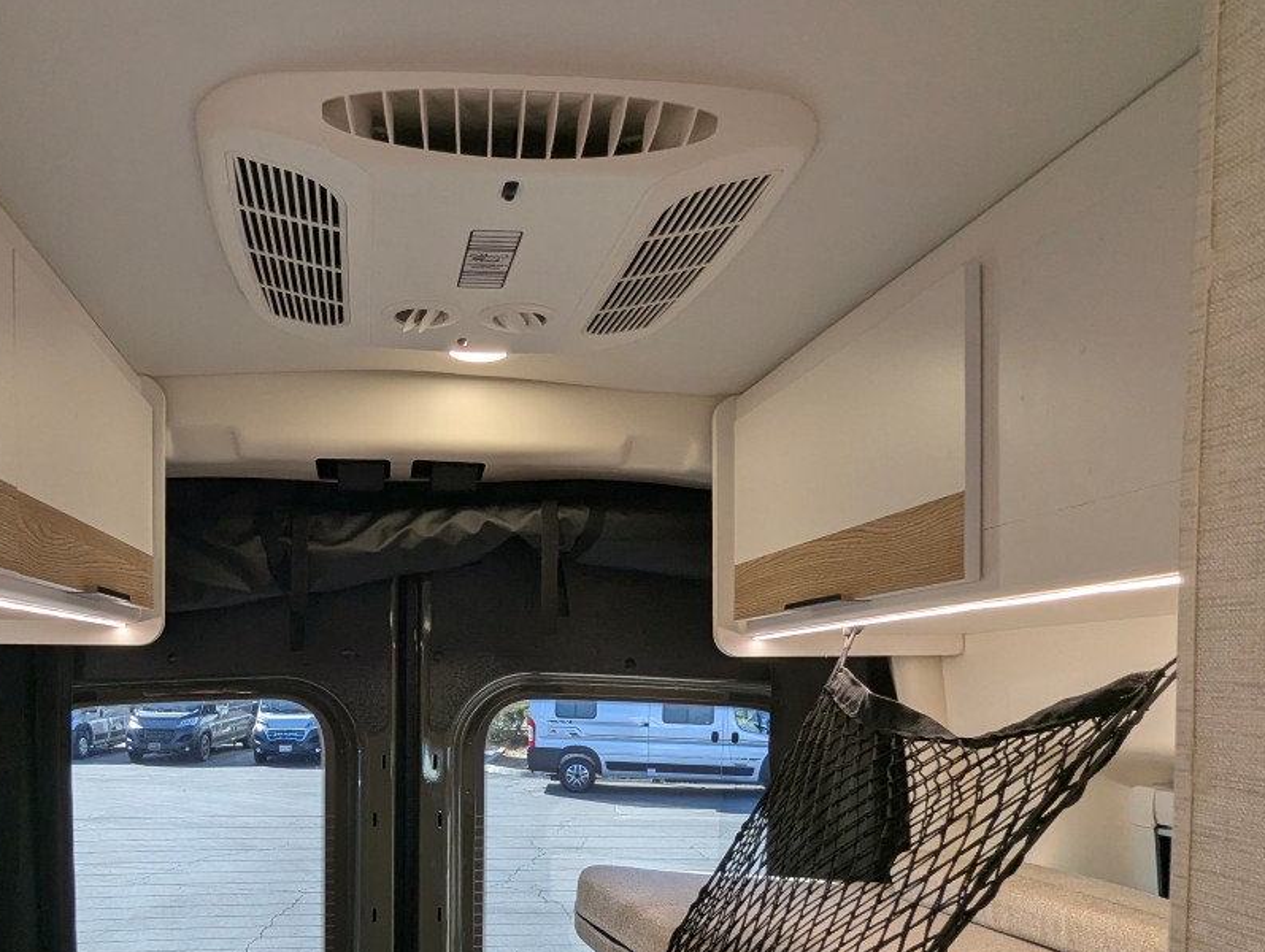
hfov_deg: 61.8
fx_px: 1025
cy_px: 690
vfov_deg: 48.3
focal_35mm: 28
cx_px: 423
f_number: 2.2
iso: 52
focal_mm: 2.35
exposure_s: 1/241
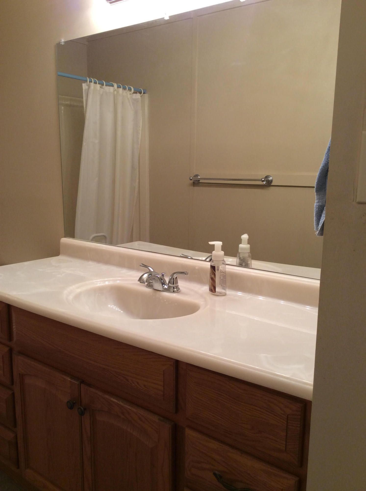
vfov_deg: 56.9
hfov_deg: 44.0
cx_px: 183
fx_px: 452
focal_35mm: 32
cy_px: 246
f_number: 2.4
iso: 32
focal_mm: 3.3
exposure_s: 1/24
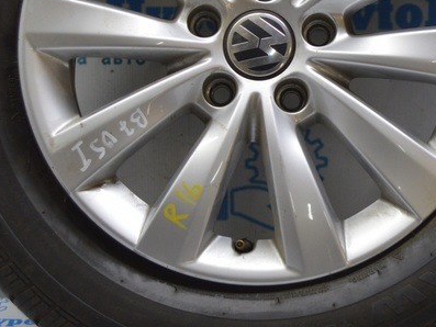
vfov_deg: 12.8
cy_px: 69
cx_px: 271
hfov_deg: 17.1
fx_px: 1452
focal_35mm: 115
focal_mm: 31
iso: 400
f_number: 4.2
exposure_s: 1/60
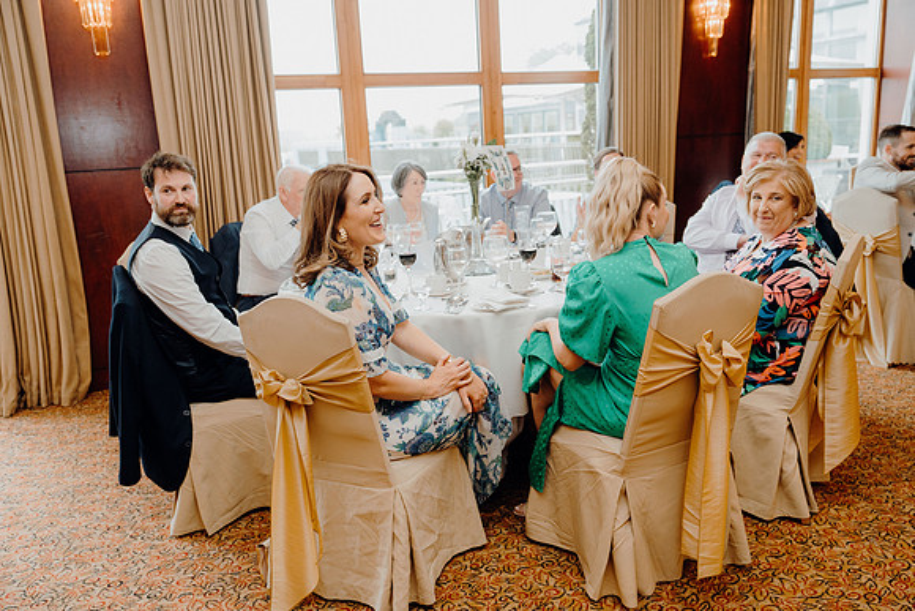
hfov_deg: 63.6
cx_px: 458
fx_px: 737
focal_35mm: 29
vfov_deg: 45.0
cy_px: 306
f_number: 2.8
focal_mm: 29
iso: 1250
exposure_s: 1/200
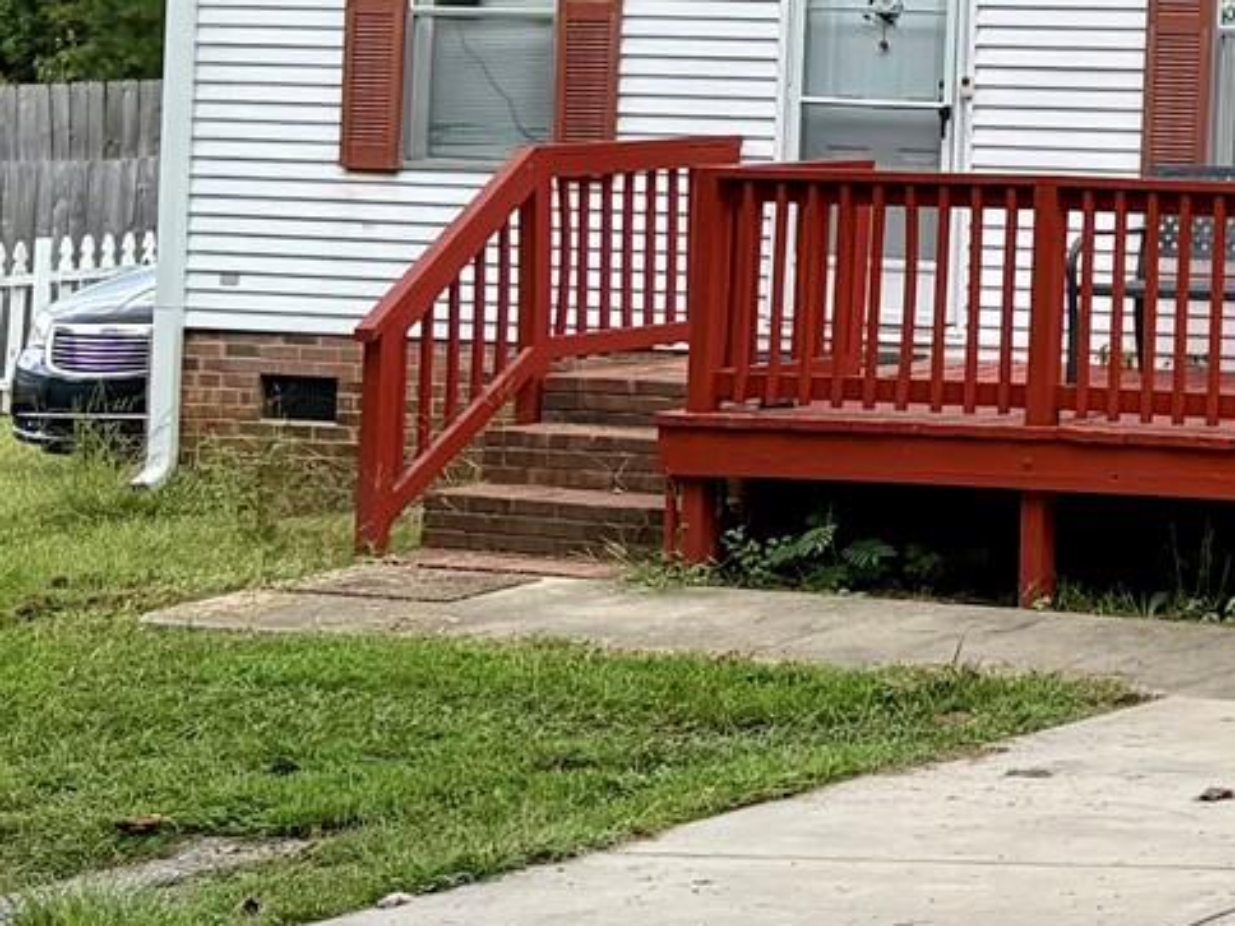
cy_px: -207
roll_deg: -0.9
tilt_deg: +3.2
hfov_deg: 14.9
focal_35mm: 110
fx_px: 3924
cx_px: 2404
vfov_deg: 13.1
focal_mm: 5.96
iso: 64
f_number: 1.6
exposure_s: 1/1393
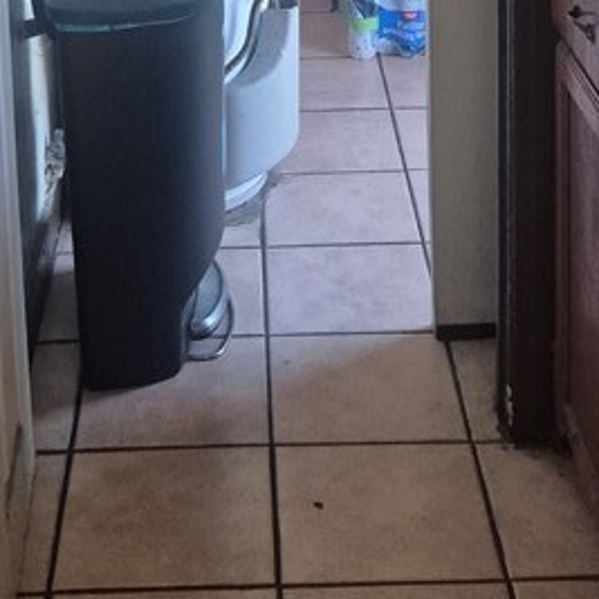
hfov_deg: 22.2
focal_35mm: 78
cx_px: 233
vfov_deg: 20.1
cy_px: -209
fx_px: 1527
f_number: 1.8
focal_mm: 5.4
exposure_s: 1/120
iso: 1000
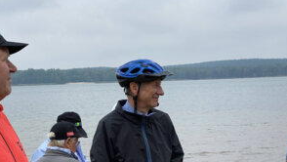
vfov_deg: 15.7
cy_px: 121
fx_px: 587
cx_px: 130
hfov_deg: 27.5
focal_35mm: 77
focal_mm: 6
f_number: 2
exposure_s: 1/1453
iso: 20
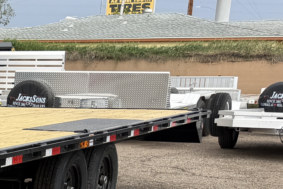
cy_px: 233
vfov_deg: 12.7
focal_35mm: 105
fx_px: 825
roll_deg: -0.3
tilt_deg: -12.1
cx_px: -309
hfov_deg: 15.1
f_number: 1.78
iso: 80
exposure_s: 1/1032
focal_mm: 6.76
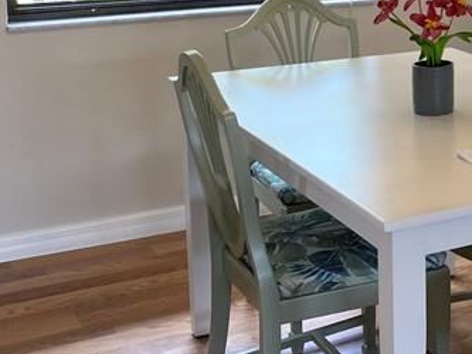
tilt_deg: -9.4
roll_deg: -0.2
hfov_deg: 22.2
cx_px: 588
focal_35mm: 80
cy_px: 35
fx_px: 1091
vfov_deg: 18.2
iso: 64
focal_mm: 4.25
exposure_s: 1/60
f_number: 1.8
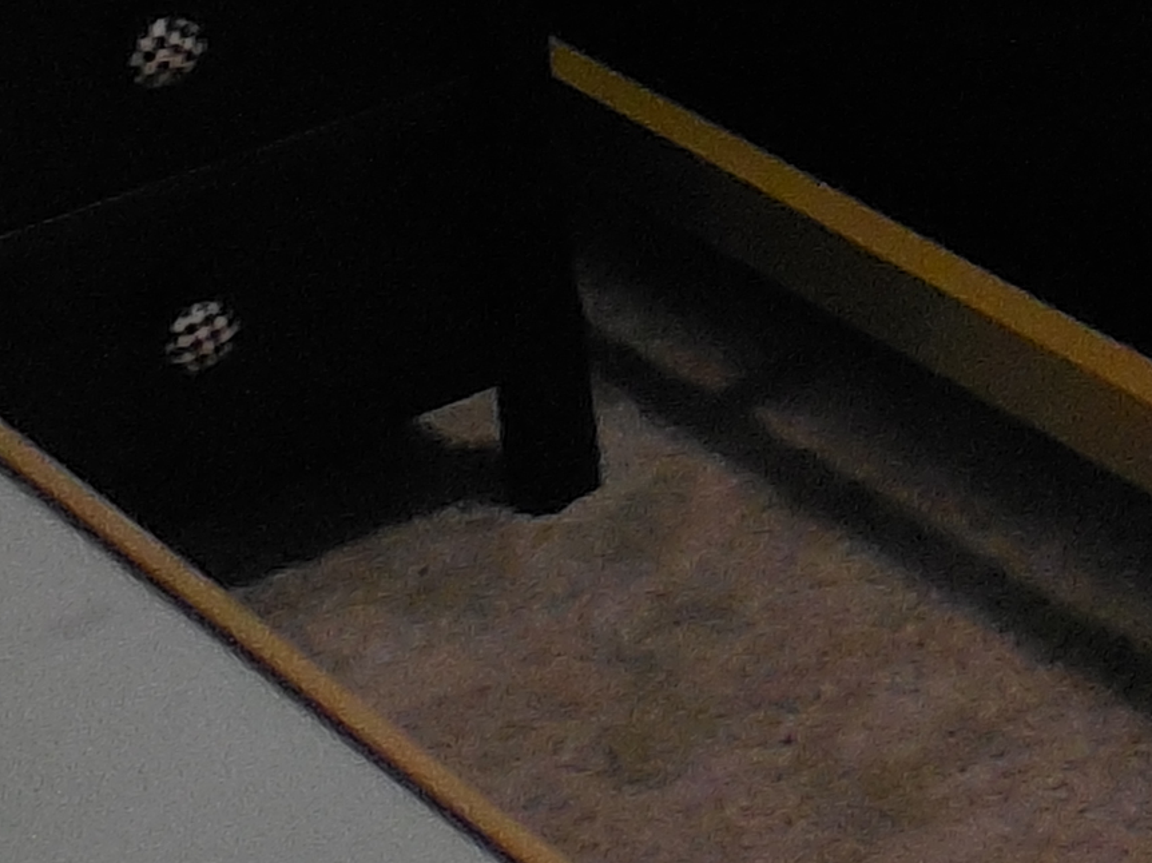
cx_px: 3155
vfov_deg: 9.1
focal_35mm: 142
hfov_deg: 10.8
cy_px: -1388
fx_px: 4724
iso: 400
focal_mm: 4.5
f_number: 3.3
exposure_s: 1/25
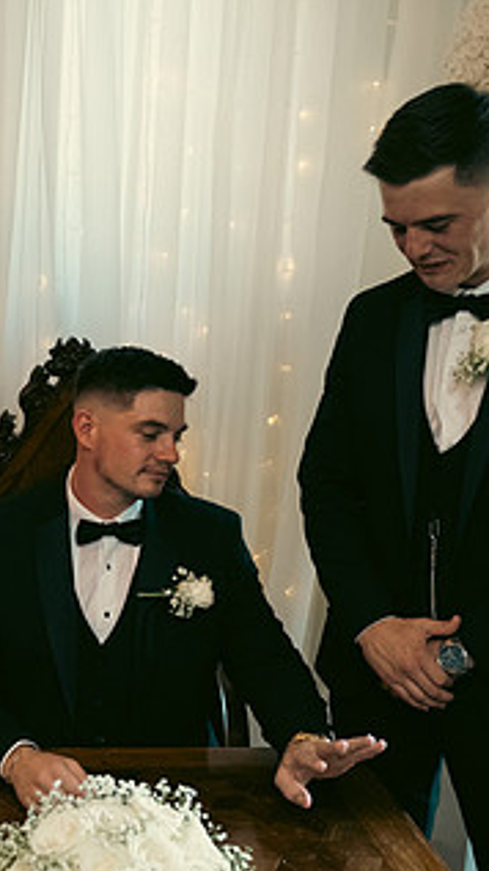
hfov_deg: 24.5
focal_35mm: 46
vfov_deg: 44.4
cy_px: 521
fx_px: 1062
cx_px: -25
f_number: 3.5
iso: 1250
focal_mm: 24
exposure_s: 1/160
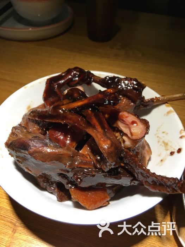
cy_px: 124
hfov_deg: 48.2
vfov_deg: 61.7
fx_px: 207
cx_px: 92
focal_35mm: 29
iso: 25
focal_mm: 4.15
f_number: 2.2
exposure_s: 1/33
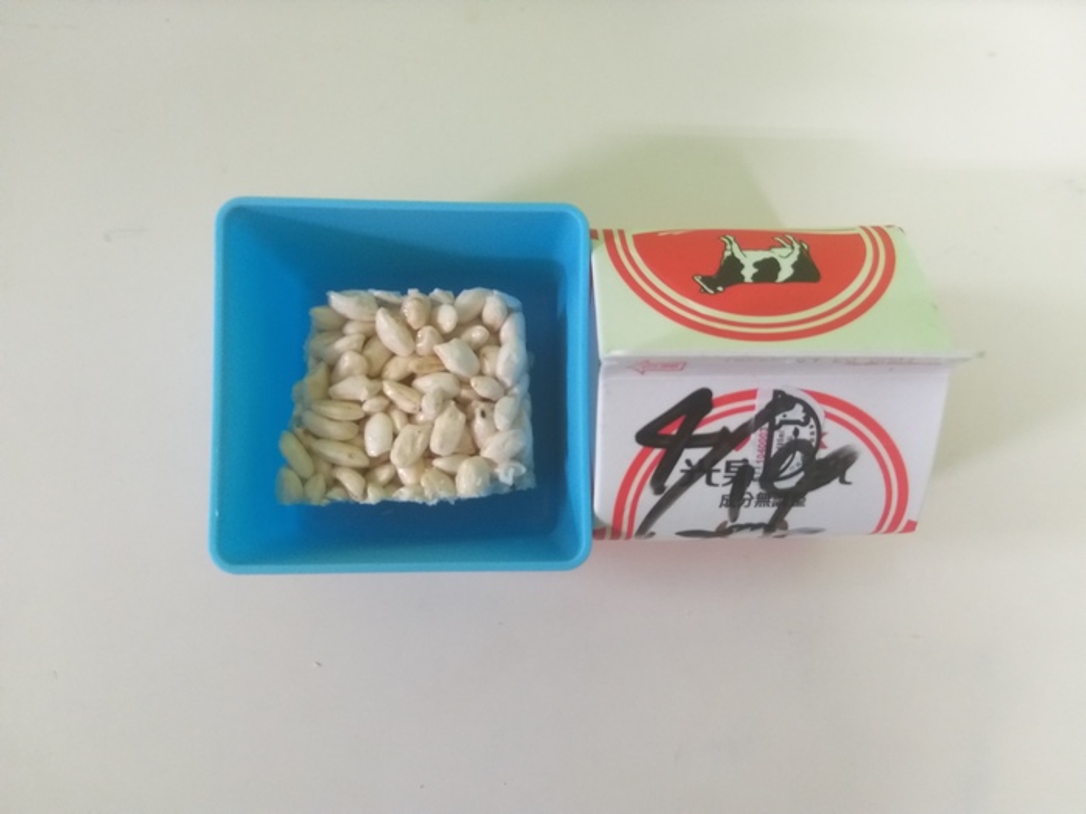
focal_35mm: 26
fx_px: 816
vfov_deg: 53.1
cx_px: 543
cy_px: 407
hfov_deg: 67.3
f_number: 1.7
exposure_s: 1/24
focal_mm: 3.93
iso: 250
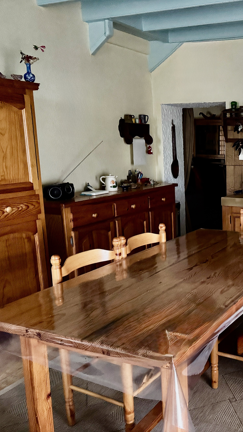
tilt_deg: -9.3
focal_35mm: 35
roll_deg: +0.6
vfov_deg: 56.6
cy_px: 216
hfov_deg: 31.0
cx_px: 247
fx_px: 401
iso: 1600
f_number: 1.78
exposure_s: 1/29
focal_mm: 6.76
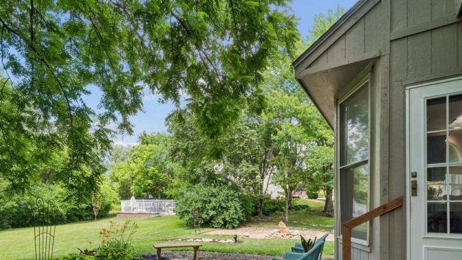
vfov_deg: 48.8
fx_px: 268
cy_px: 208
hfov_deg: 81.3
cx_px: 210
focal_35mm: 22
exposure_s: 1/2.5
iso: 100
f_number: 22
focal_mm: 14.6
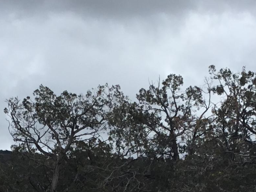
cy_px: 256
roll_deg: -0.1
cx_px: 138
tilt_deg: +4.1
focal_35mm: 119
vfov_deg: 12.1
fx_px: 880
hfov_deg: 16.6
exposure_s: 1/1431
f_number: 2.4
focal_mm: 3.3
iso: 25
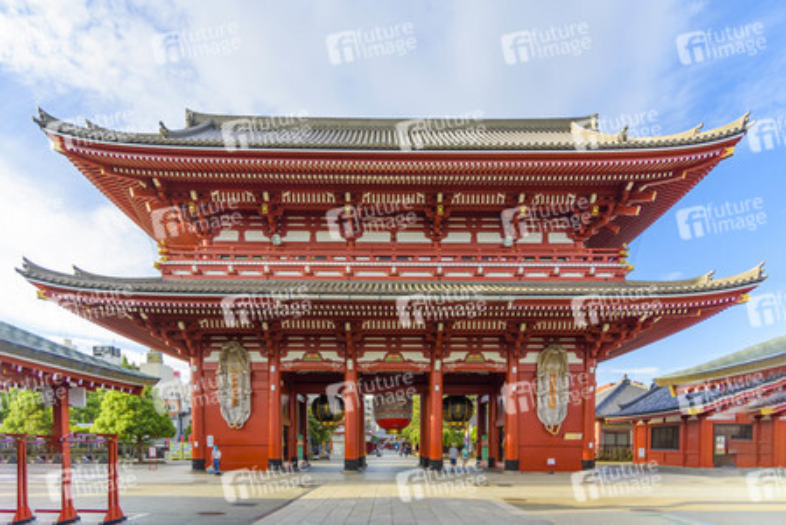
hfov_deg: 73.7
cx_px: 393
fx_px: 524
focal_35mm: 24
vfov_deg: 53.2
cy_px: 262
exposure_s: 1/200
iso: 100
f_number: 4
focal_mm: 24
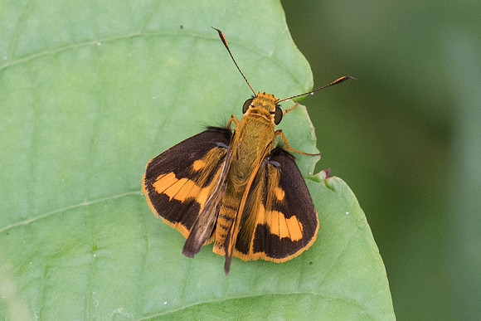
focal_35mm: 654
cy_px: 211
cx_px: 240
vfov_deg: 2.1
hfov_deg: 3.2
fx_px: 8745
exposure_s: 1/250
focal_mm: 150
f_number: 7.1
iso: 1000
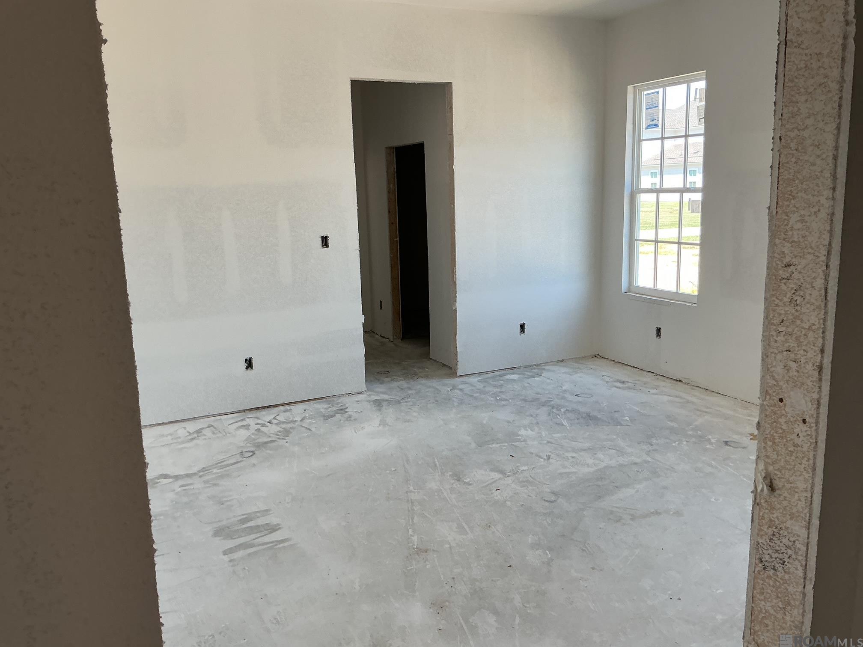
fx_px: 723
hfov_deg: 61.7
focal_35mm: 29
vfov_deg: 48.2
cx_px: 432
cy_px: 324
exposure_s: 1/120
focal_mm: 3
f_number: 1.8
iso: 32
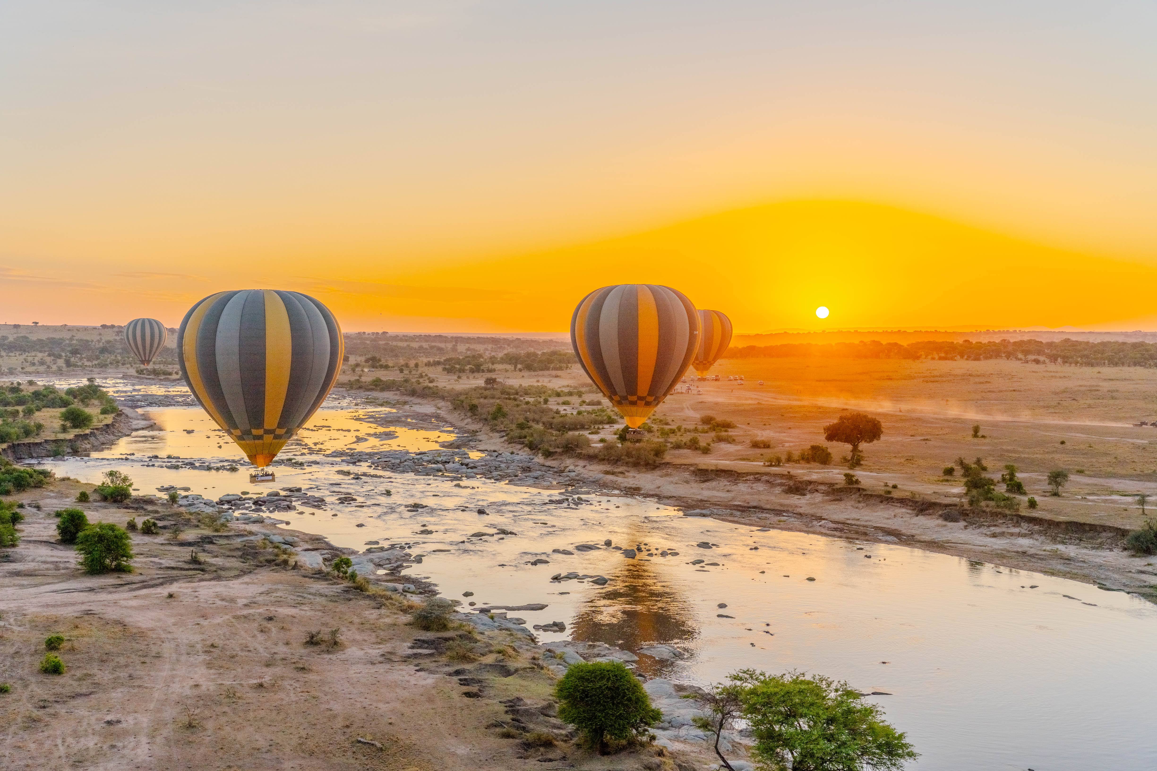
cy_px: 386
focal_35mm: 39
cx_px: 578
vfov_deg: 34.2
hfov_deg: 49.6
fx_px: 1253
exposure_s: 1/1000
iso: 800
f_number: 5
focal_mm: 39
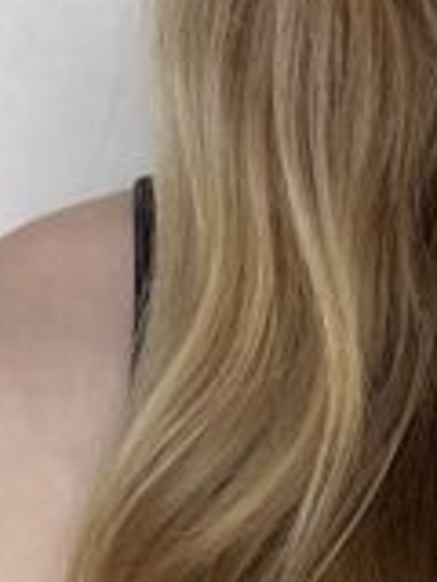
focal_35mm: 102
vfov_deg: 17.4
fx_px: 1717
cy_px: -287
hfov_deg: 13.4
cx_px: 717
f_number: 2.2
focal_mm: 2.71
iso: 64
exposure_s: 1/121
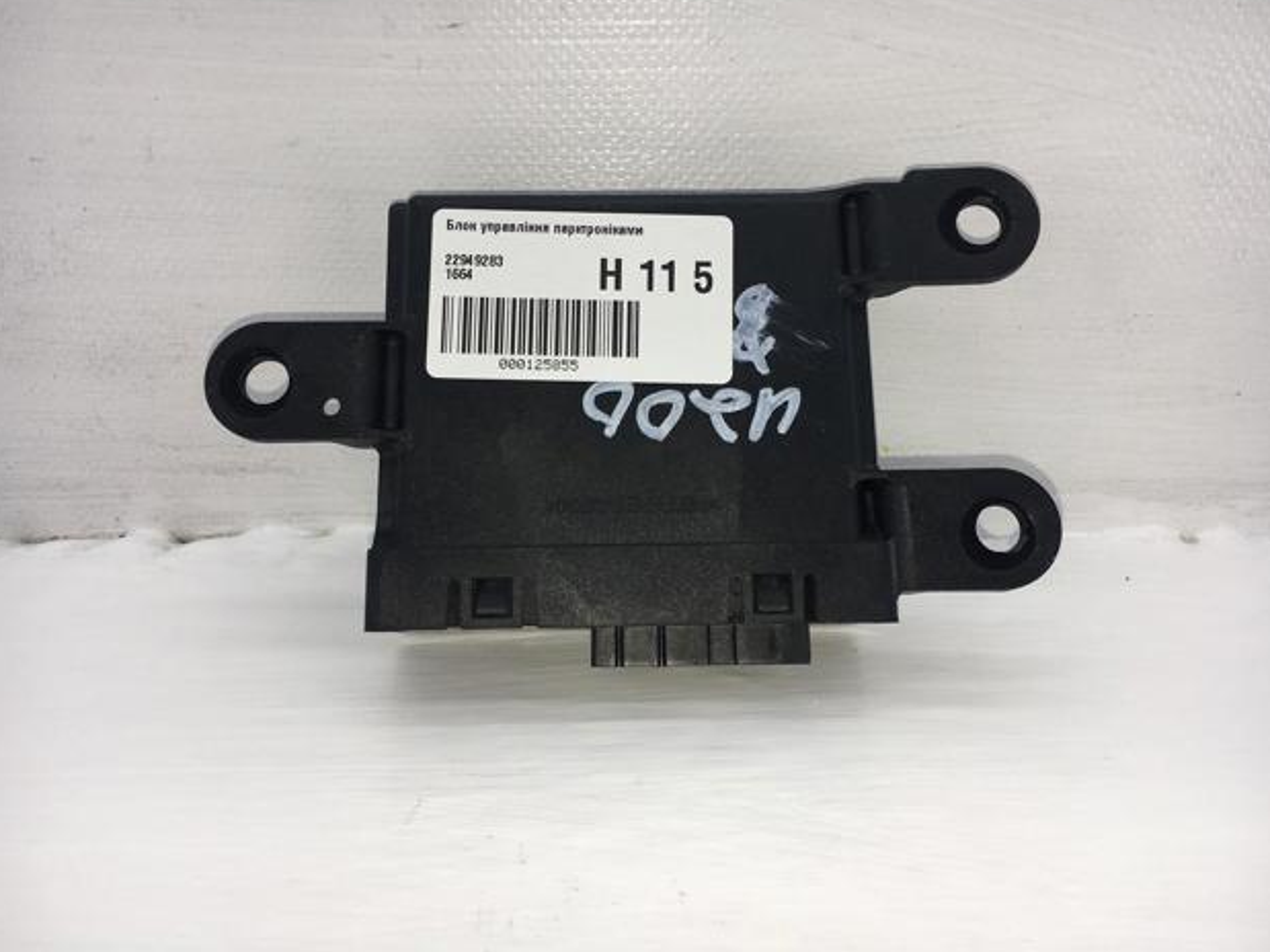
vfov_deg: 46.8
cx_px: 644
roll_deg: -0.8
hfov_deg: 60.0
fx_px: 1100
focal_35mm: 30
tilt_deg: -25.2
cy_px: 462
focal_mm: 4.15
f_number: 2.2
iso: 25
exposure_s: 1/490
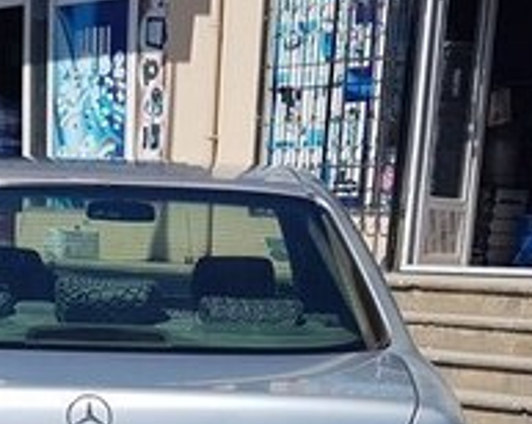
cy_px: 615
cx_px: 204
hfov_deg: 22.0
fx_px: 1368
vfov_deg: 16.3
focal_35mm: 87
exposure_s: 1/3144
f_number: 1.7
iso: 40
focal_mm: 4.2
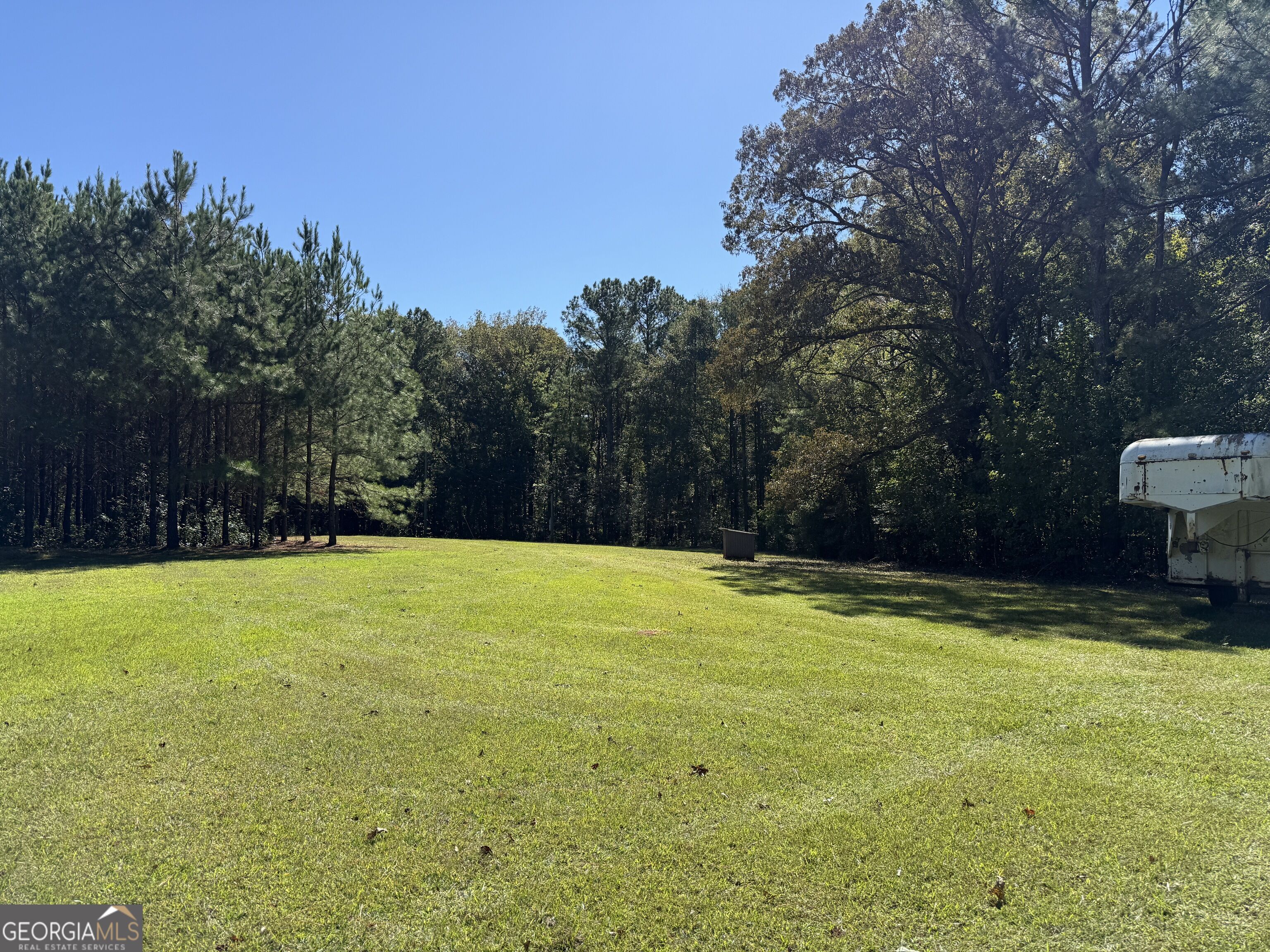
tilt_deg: +2.6
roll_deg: -0.9
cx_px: 635
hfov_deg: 71.6
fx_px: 881
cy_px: 476
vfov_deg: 56.8
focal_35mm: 24
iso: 80
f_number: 1.78
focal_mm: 6.76
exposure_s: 1/3279
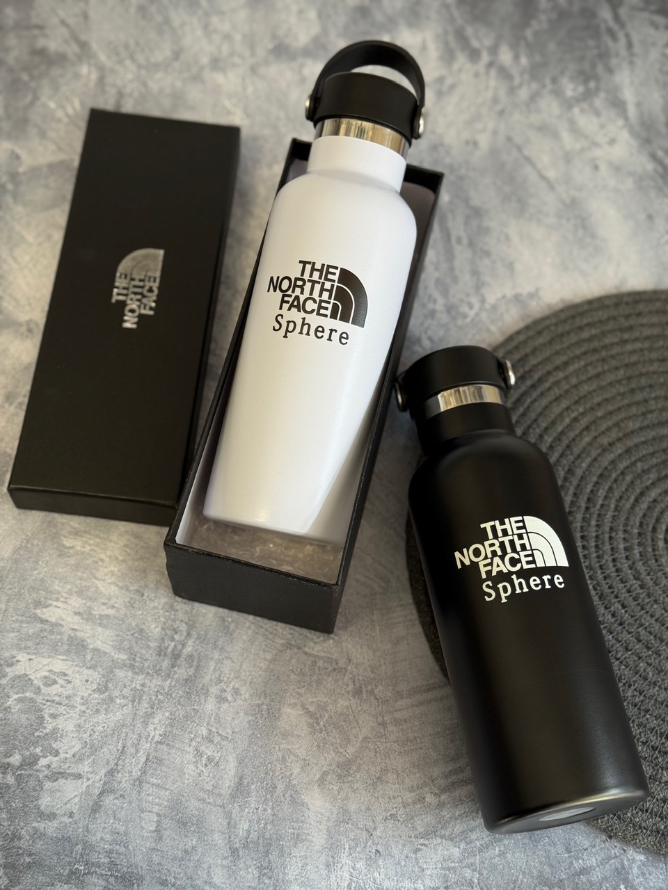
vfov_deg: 39.7
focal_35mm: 48
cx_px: 334
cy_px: 445
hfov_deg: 30.3
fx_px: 1235
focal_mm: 6.76
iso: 50
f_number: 1.78
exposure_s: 1/121
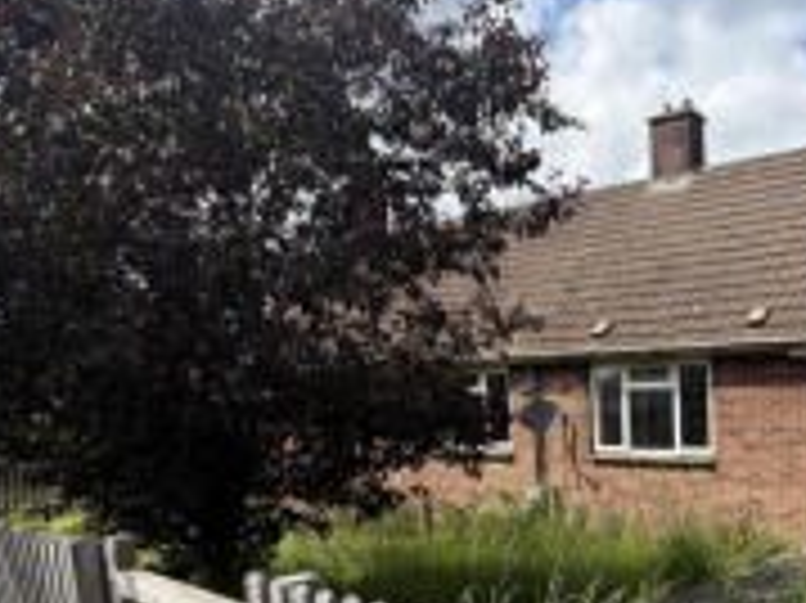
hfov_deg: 48.7
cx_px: 745
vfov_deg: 40.7
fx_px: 768
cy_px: 502
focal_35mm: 33
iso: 25
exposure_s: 1/770
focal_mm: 2.22
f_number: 2.2
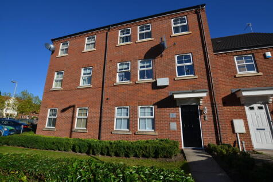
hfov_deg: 100.4
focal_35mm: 15
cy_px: 91
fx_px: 114
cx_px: 136
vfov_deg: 77.3
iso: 100
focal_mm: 10
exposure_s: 1/250
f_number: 8
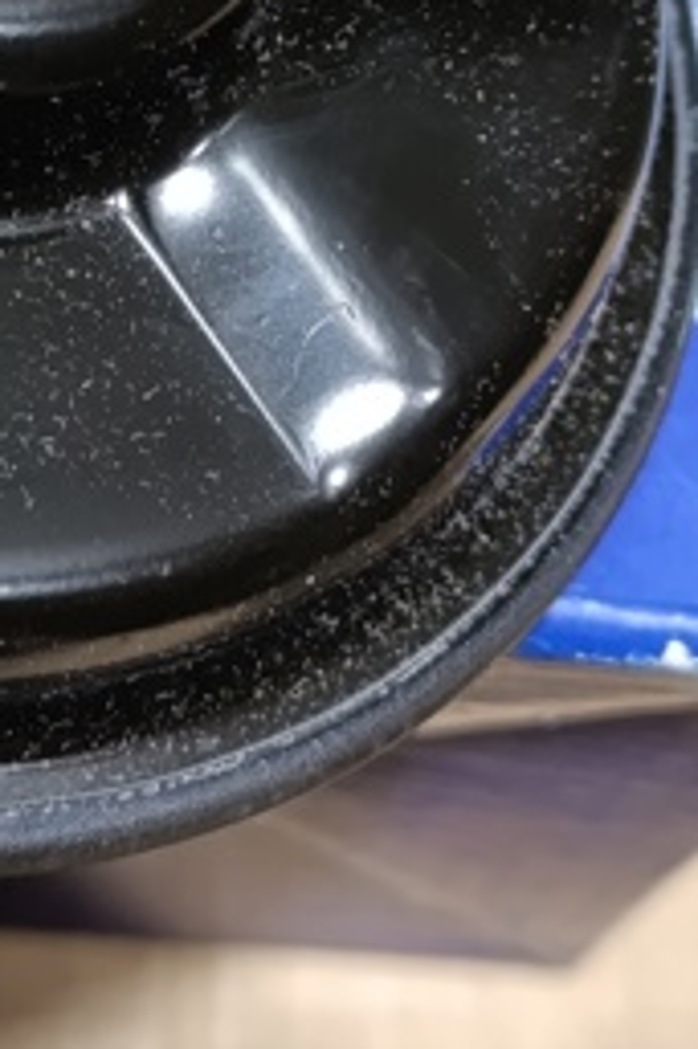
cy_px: 143
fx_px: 3465
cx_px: 104
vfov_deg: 17.0
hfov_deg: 11.4
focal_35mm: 119
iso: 640
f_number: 1.6
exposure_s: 1/50
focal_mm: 6.14
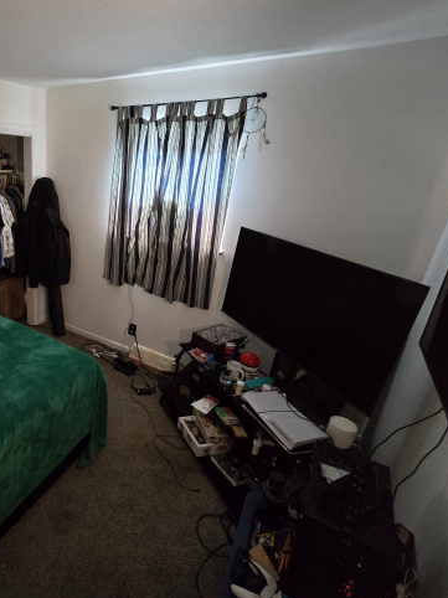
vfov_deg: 87.8
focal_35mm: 18
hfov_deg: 62.8
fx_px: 311
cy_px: 290
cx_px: 65
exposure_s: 1/24.3
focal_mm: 2.2
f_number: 2.2
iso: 1250
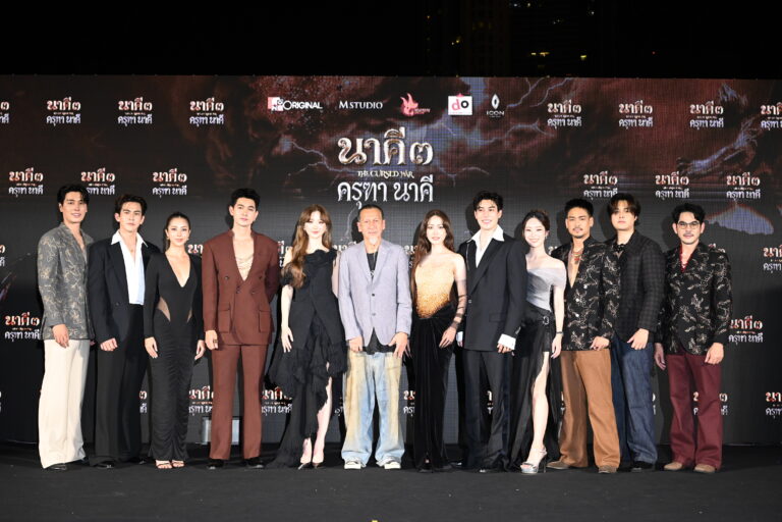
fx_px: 1021
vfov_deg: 28.6
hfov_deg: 41.9
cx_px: 391
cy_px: 261
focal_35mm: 47
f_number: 4.5
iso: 3200
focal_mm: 47
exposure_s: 1/400
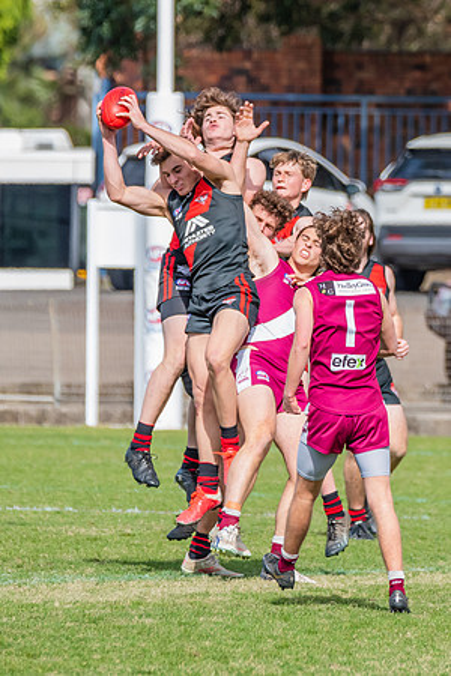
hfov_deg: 1.7
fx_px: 15097
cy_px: 265
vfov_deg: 2.6
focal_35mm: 803
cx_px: 415
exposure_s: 1/1600
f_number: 9
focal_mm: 400
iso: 800
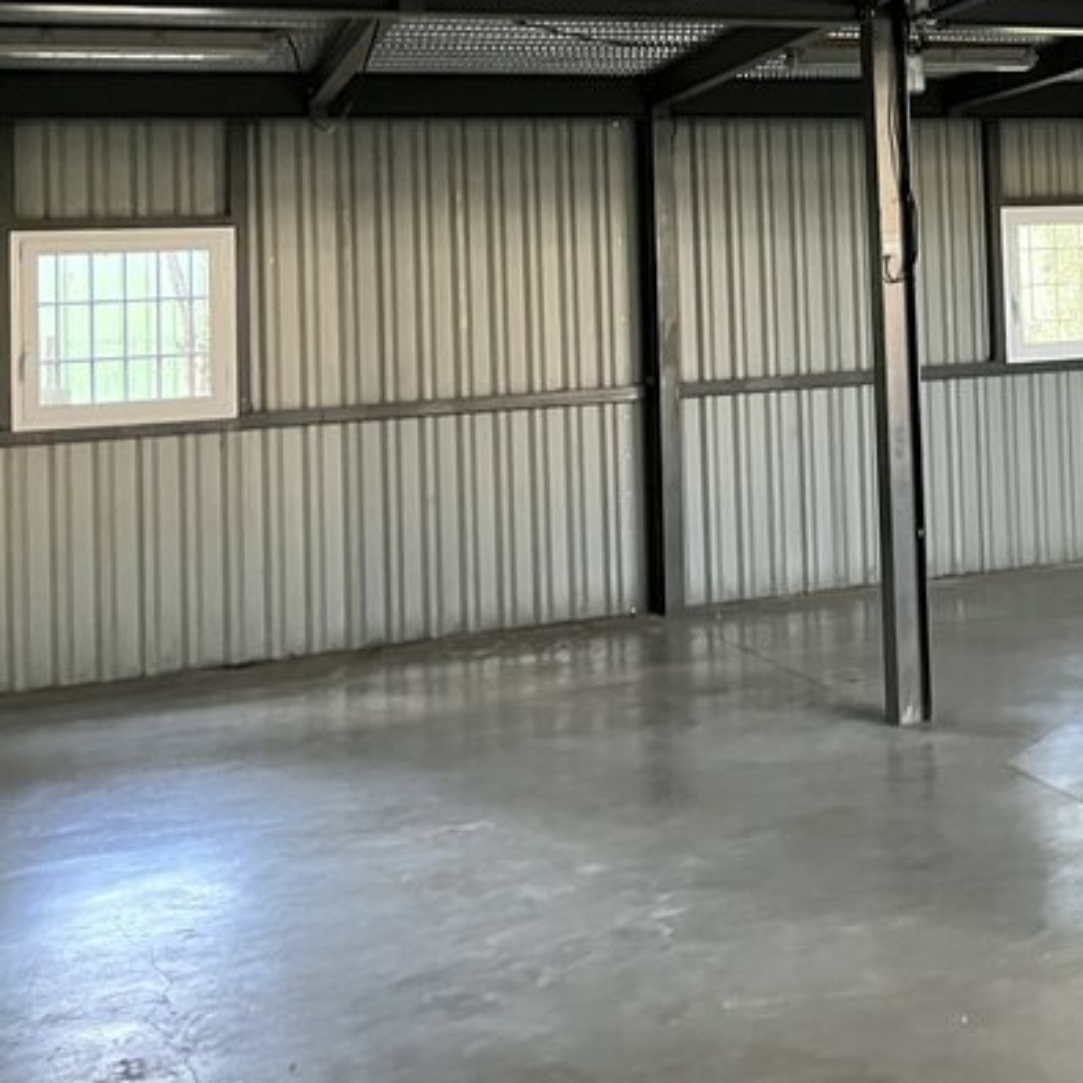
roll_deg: +3.2
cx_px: 1229
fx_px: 1982
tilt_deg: +3.1
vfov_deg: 29.6
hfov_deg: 27.6
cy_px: 157
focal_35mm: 56
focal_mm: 5.1
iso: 500
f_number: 1.6
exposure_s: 1/30
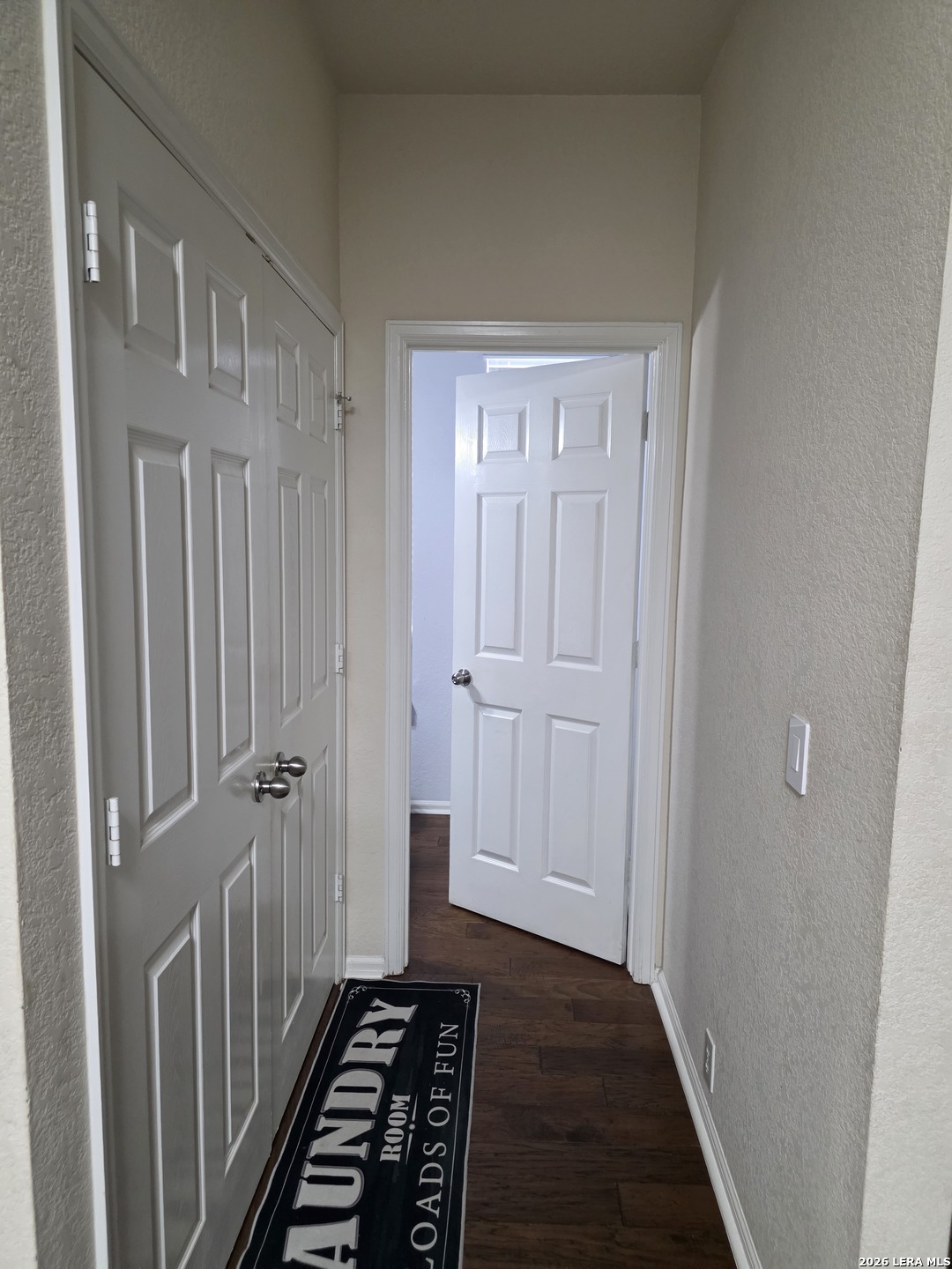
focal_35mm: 23
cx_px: 476
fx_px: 843
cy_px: 634
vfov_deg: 73.9
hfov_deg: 58.9
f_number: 1.7
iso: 800
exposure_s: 1/120
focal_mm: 6.3
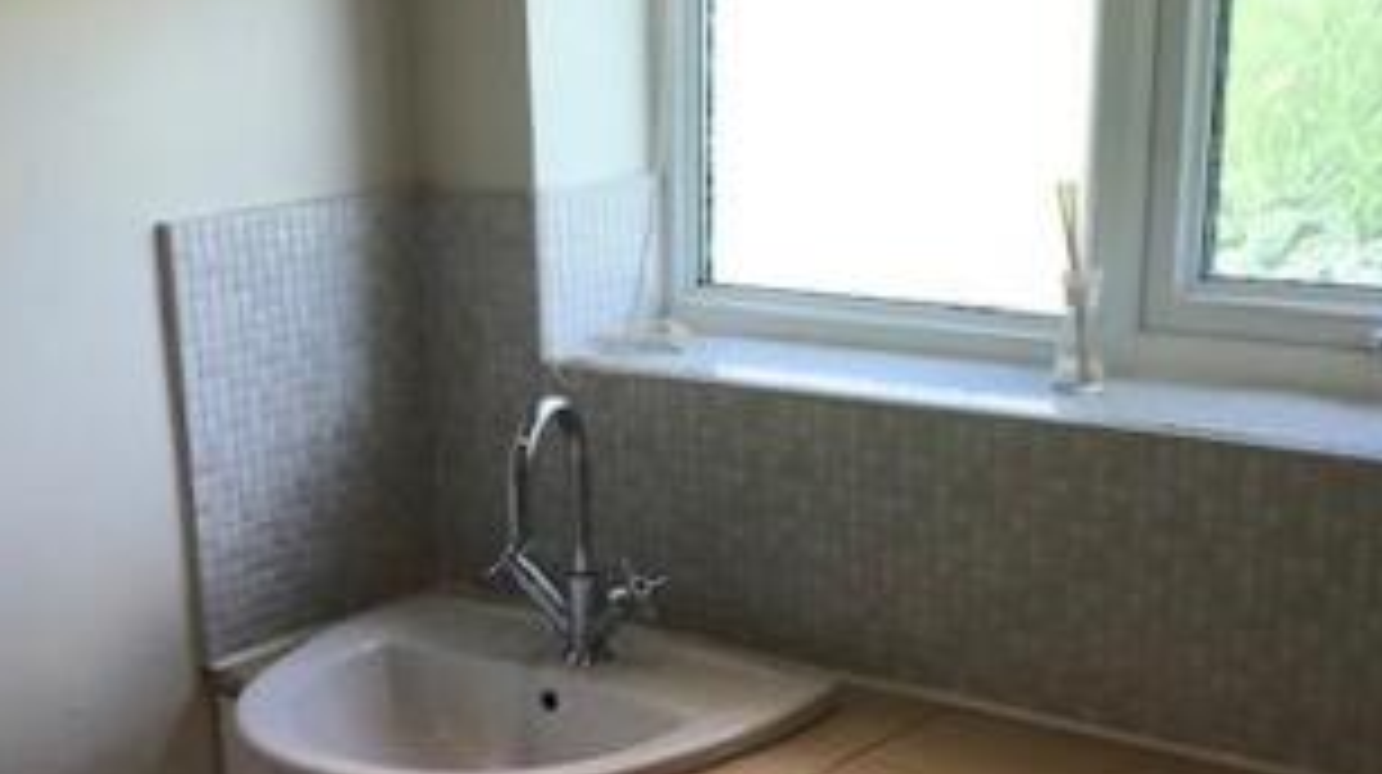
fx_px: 2123
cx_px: 542
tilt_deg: -17.8
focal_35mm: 58
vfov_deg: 20.4
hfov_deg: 35.9
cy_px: 641
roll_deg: +2.7
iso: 20
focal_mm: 3.99
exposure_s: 1/104
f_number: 1.8
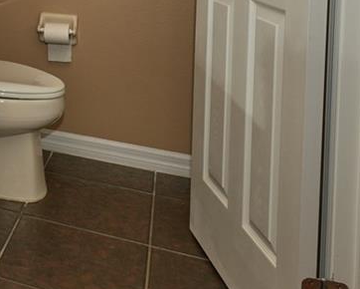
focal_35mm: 58
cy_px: -78
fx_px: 618
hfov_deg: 26.0
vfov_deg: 23.5
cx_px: -146
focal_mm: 14
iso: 400
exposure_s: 1/200
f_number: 7.1
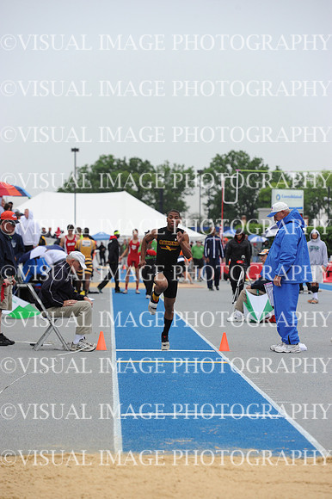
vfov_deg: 14.2
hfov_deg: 9.5
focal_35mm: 145
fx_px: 2008
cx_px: 166
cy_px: 250
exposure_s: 1/2000
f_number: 5
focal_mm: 145
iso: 1600
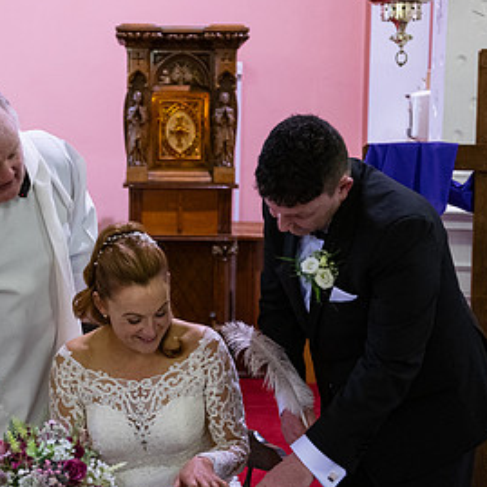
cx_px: 168
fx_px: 1226
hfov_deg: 22.4
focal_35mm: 77
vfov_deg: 22.5
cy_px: 211
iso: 1250
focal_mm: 42
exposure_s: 1/160
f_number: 3.5
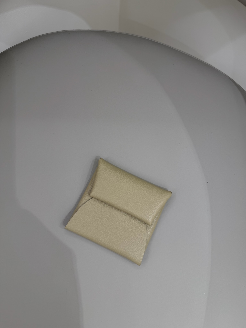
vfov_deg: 71.6
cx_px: 123
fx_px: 227
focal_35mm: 24
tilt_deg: -79.7
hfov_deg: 56.8
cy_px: 164
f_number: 1.78
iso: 80
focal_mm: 6.76
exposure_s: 1/121
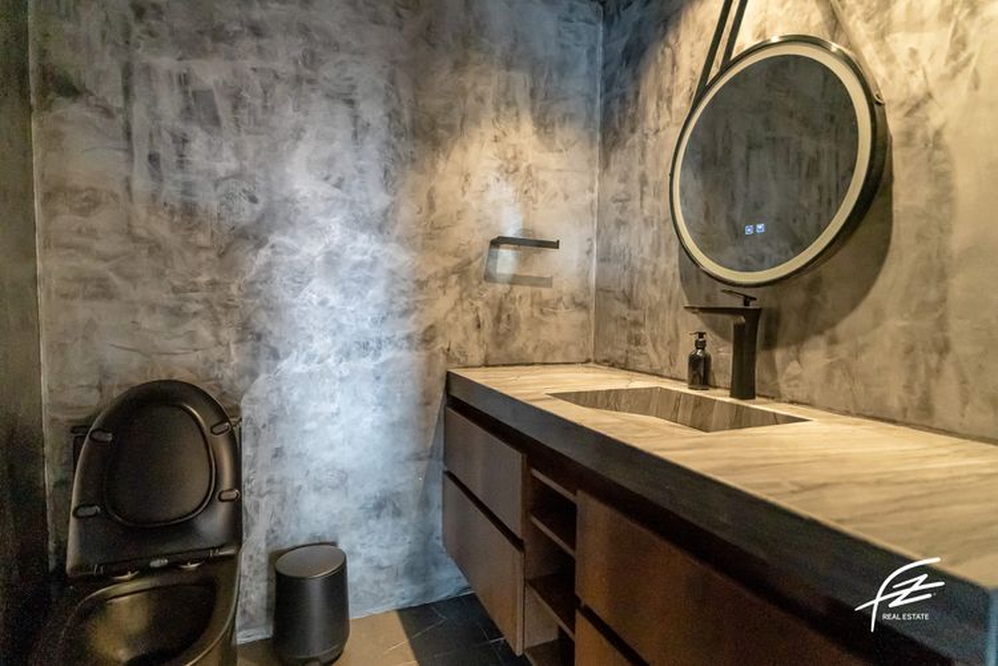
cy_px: 333
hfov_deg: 90.0
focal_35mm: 18
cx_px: 499
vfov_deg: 67.4
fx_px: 499
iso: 6400
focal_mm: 16
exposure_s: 1/1600
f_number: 1.8
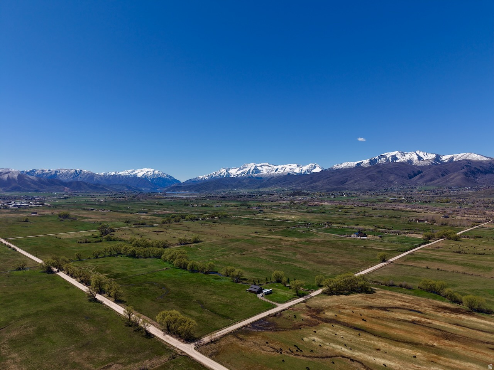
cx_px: 247
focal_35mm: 24
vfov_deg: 56.8
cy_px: 185
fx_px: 343
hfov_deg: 71.6
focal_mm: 8.67
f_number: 1.8
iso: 110
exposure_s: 1/800
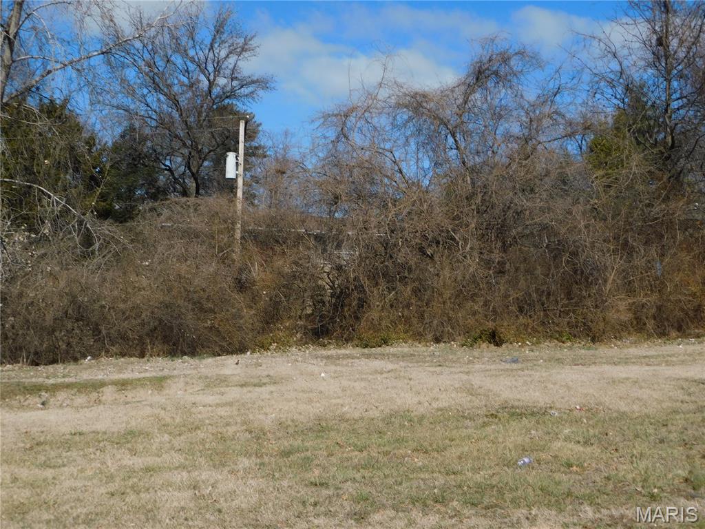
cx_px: 352
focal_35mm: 51
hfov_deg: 37.5
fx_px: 1039
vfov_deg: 28.6
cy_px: 264
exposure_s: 1/400
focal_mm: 9
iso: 125
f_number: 7.6
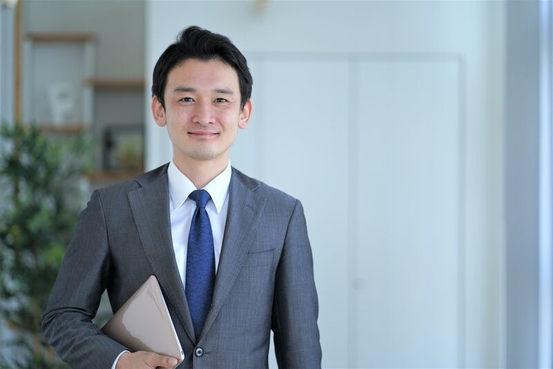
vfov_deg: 16.1
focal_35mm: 85
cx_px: 276
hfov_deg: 23.9
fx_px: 1305
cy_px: 184
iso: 100
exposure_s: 1/125
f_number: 1.8
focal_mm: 85
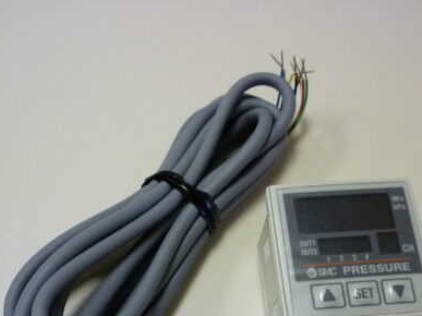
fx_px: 548
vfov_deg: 31.6
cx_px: 217
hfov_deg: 42.1
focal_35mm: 45
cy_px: 239
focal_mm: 5.2
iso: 320
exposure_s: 1/30
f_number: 3.3
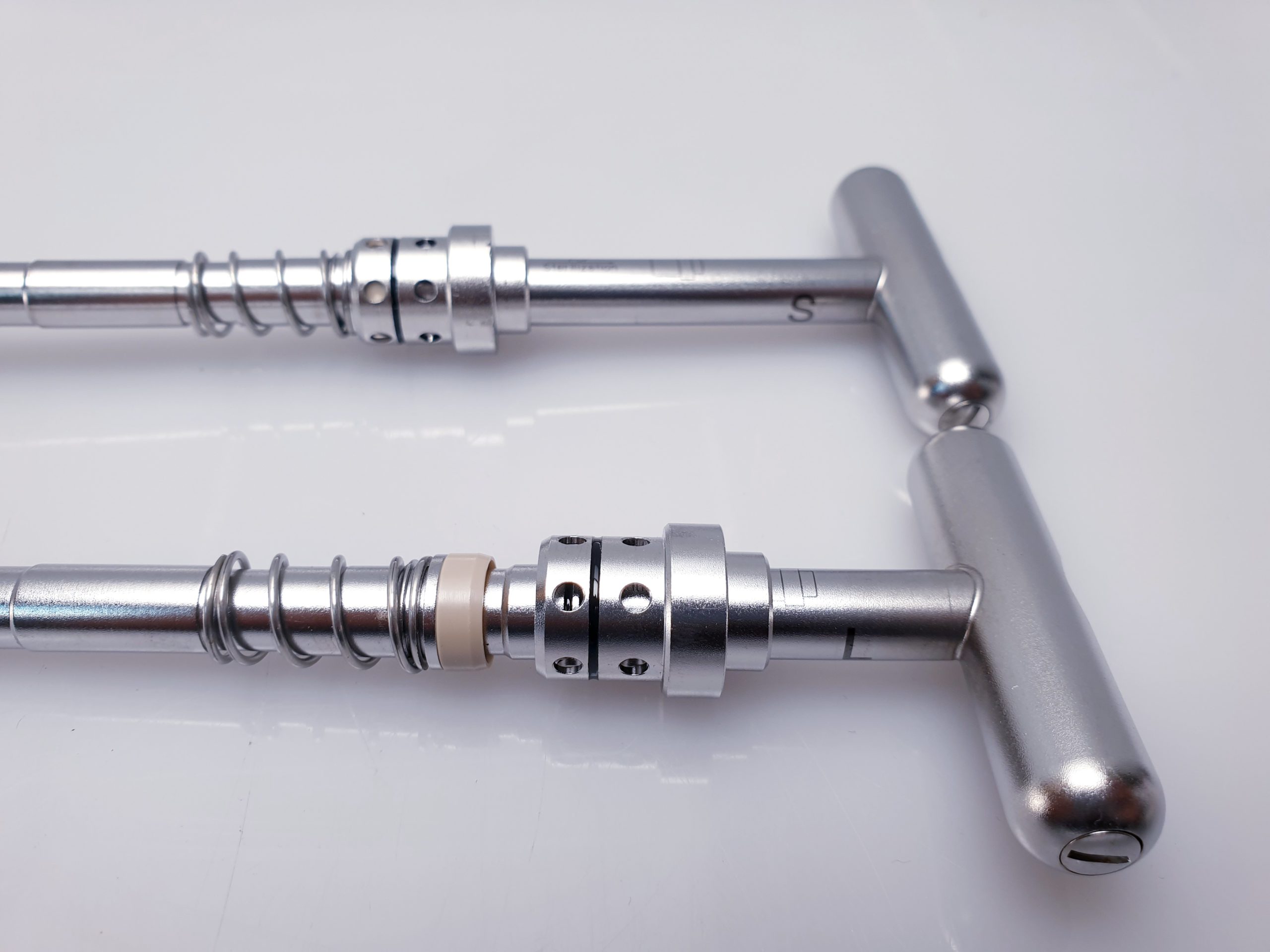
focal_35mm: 26
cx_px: 635
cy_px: 476
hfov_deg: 67.3
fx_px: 954
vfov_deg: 53.1
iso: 50
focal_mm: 4.3
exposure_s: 1/50
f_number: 2.4
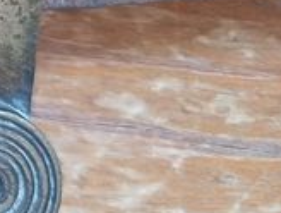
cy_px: -143
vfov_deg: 10.2
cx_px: -492
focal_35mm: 140
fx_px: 1140
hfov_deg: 10.8
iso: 1000
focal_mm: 6.06
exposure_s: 1/50
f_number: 1.69
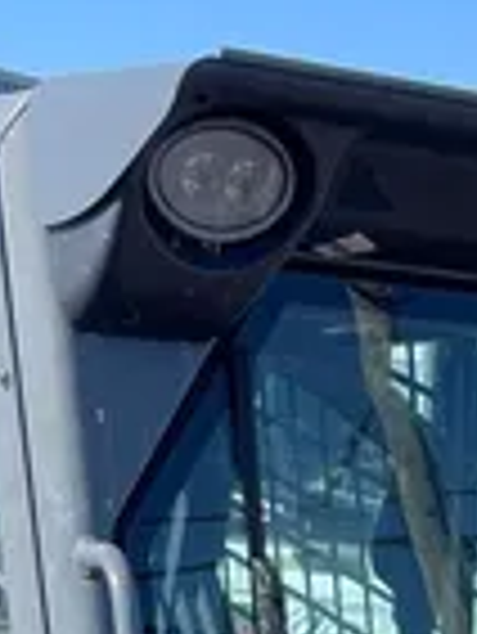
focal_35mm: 135
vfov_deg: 11.7
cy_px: 1572
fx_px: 2477
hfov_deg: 11.0
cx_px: 387
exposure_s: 1/1575
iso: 50
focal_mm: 4.2
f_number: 1.6
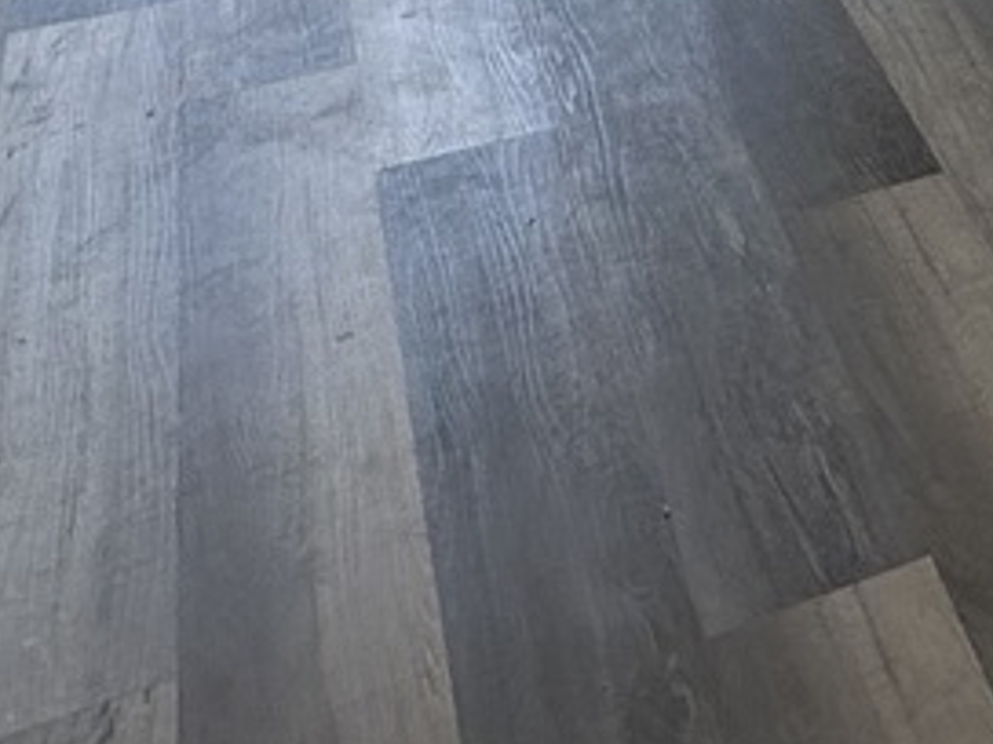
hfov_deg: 21.8
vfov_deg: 14.9
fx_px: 2123
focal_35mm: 74
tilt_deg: -3.5
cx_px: 1508
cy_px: -886
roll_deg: -2.4
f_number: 2.2
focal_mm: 2.22
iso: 40
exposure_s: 1/229
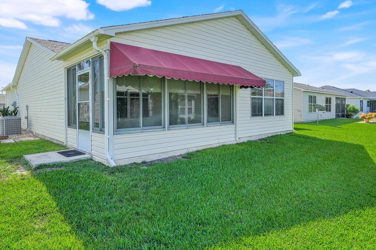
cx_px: 164
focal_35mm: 23
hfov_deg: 76.5
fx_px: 237
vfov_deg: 55.6
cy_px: 110
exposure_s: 1/400
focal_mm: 16.5
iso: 250
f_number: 9
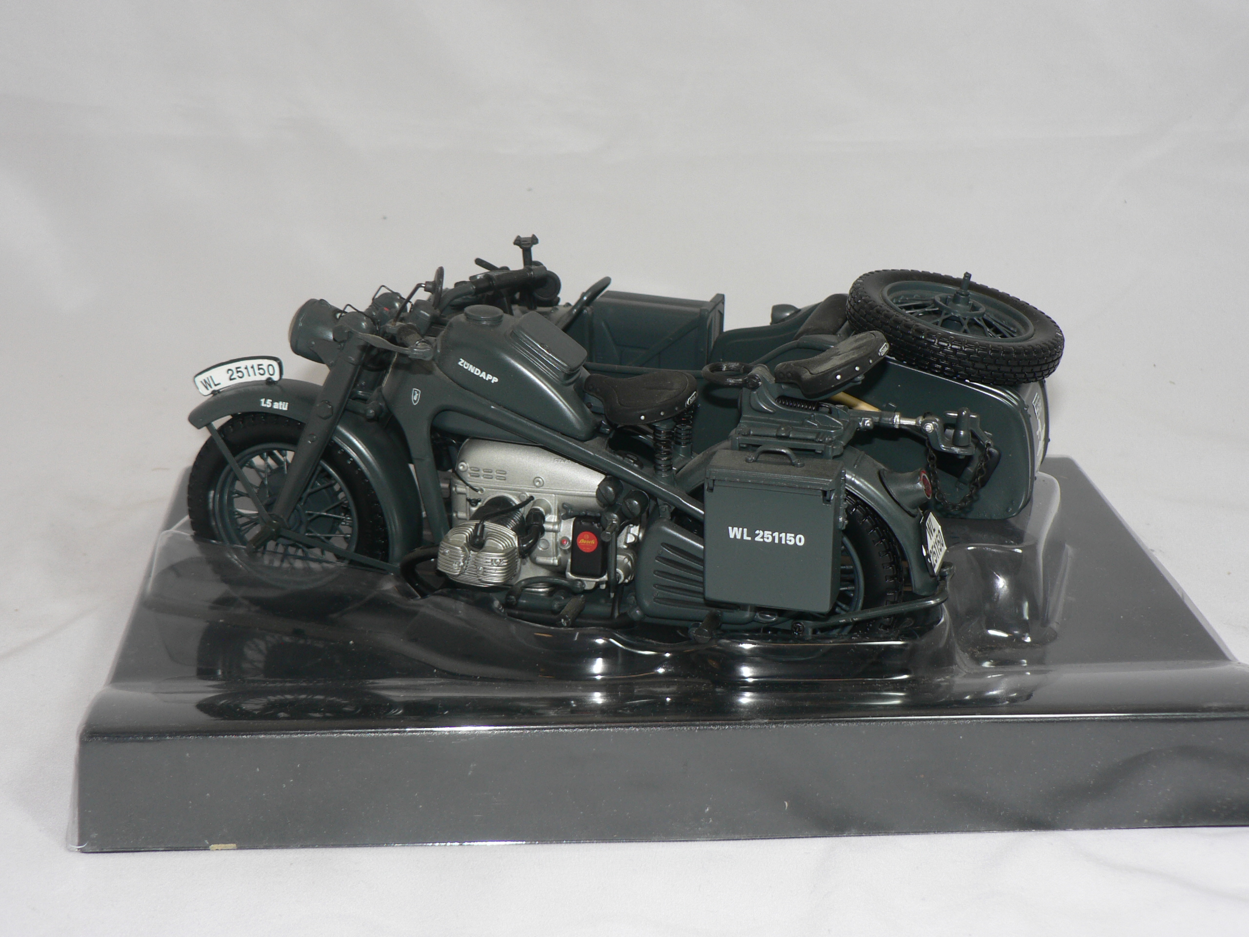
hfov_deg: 34.3
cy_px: 468
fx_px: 2021
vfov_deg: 26.1
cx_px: 624
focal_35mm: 56
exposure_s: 1/60
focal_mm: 9.3
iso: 80
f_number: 3.2
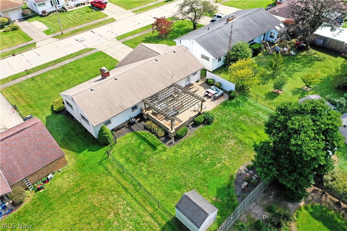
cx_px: 174
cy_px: 116
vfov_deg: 46.4
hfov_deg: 65.5
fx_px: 270
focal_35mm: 28
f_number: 5.6
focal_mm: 10.26
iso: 100
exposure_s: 1/320
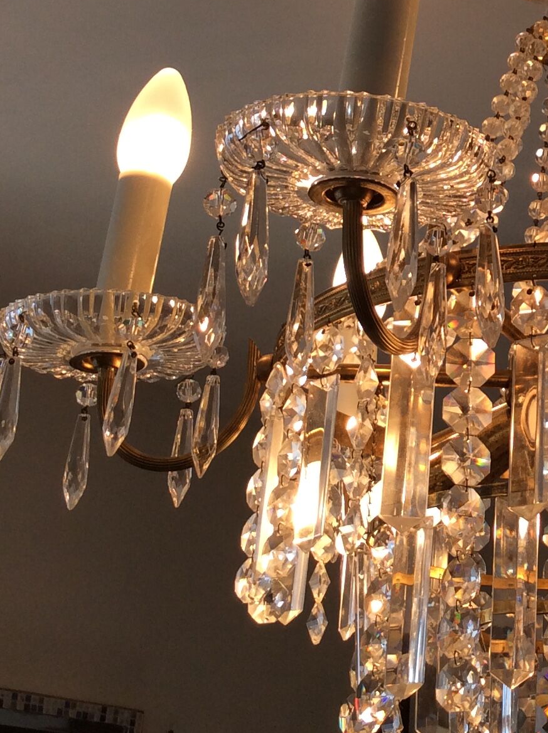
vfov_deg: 27.2
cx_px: 597
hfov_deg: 19.8
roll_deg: +1.2
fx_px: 1502
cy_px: 222
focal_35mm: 71
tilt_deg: +25.1
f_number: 2.4
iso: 32
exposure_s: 1/265
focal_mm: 3.3
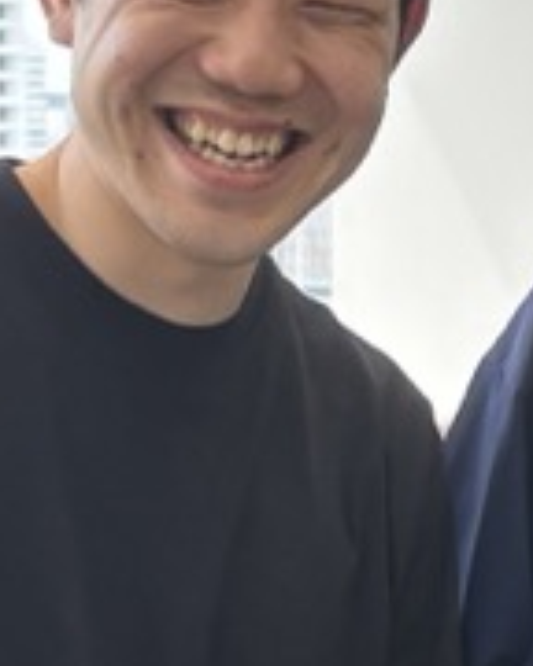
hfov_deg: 8.5
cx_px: 577
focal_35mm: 180
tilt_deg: -1.4
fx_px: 3549
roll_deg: -0.7
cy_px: 337
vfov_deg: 10.7
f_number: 1.6
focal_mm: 5.96
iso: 64
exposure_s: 1/100
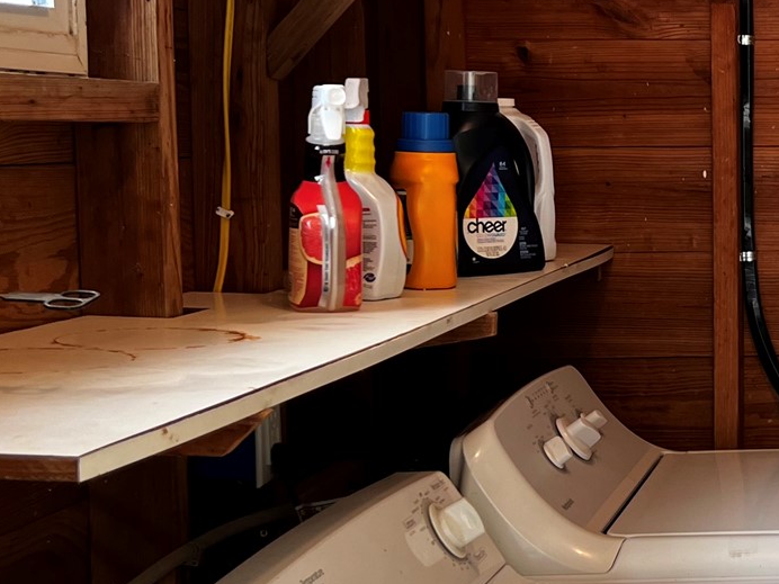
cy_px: 210
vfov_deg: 19.1
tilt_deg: -3.6
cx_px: 983
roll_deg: +0.5
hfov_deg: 22.9
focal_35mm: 77
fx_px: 1733
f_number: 1.5
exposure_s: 1/60
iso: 64
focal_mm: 5.7
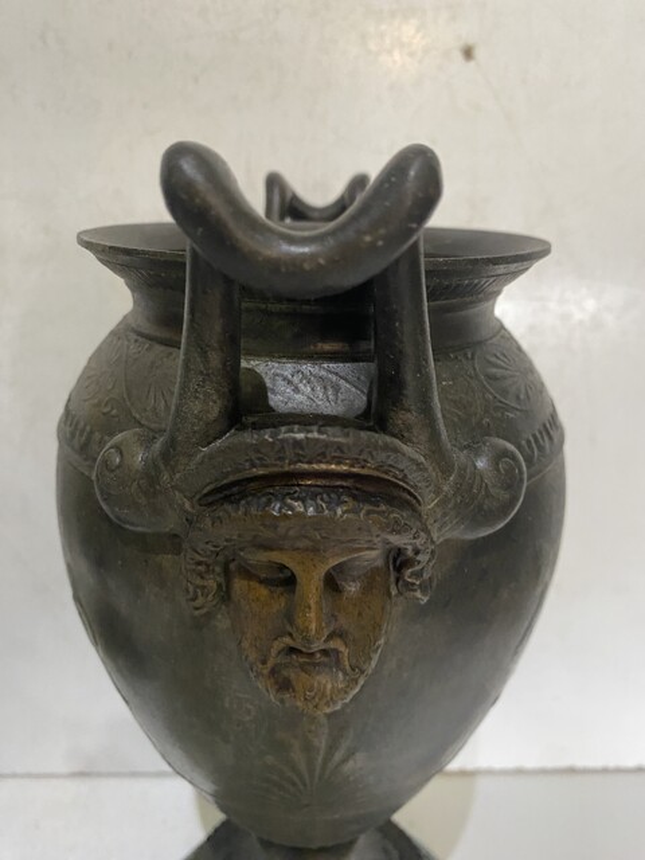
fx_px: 621
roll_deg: -1.7
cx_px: 322
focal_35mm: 25
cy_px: 430
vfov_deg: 69.4
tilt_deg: -17.8
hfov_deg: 54.9
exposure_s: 1/60
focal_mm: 4.25
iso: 400
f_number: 1.8
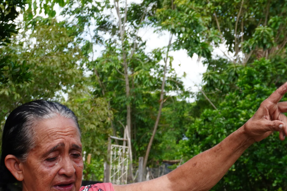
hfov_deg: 28.9
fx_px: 557
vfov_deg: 19.2
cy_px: 164
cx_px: 124
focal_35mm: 70
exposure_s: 1/100
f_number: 7.1
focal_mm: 27
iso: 100
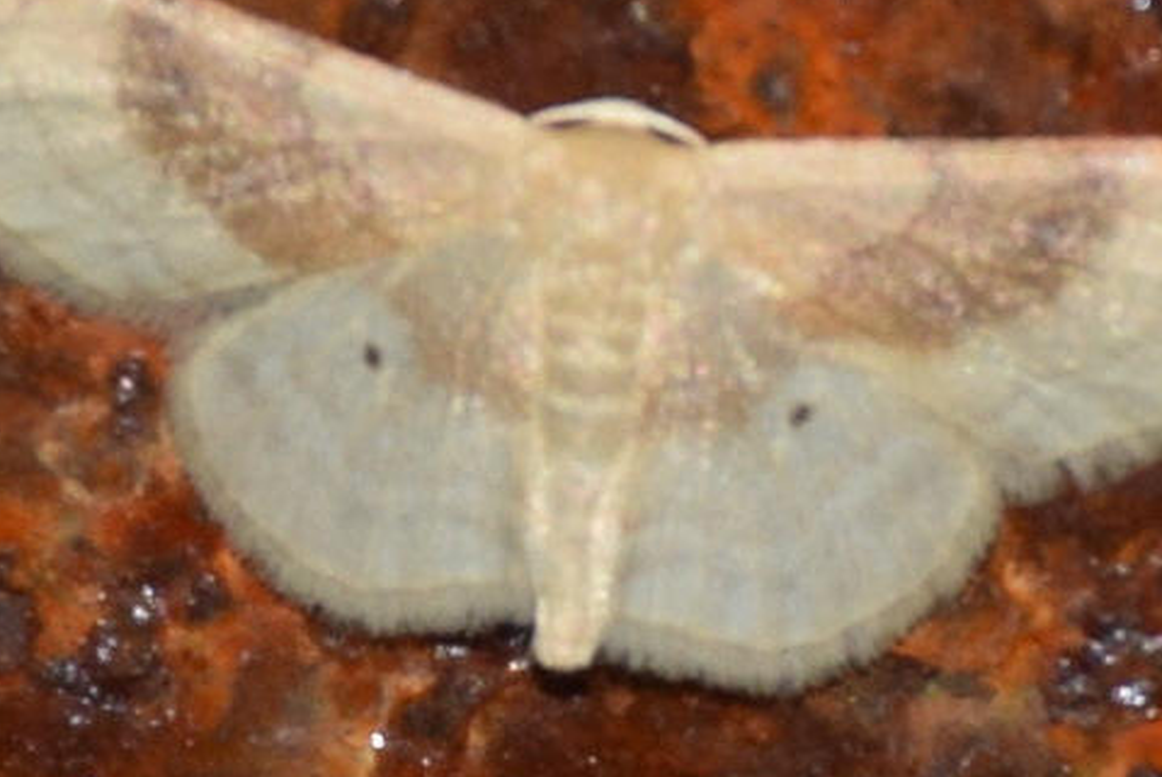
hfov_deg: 4.9
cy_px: 374
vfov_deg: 3.3
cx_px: 559
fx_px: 13564
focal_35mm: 420
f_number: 6.3
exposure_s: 1/60
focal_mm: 140
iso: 320
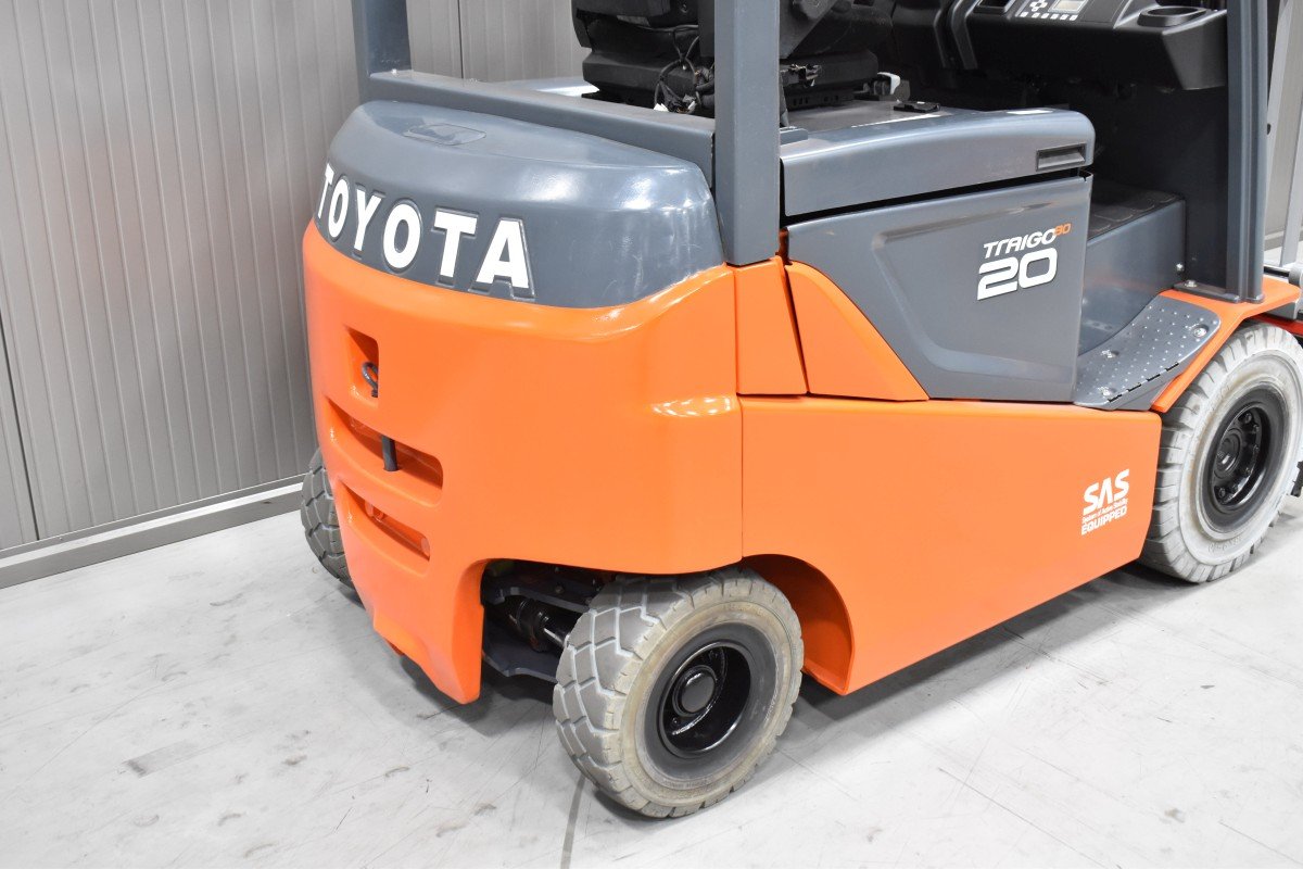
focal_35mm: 39
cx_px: 652
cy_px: 434
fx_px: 1411
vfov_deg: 34.2
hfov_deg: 49.6
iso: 1600
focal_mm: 26
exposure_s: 1/20
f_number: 5
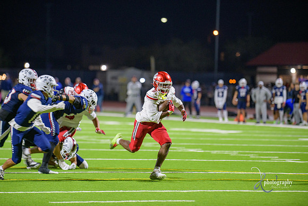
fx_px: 1883
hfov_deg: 9.4
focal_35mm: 220
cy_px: 103
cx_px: 154
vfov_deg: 6.2
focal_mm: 220
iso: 2000
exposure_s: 1/250
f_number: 2.8
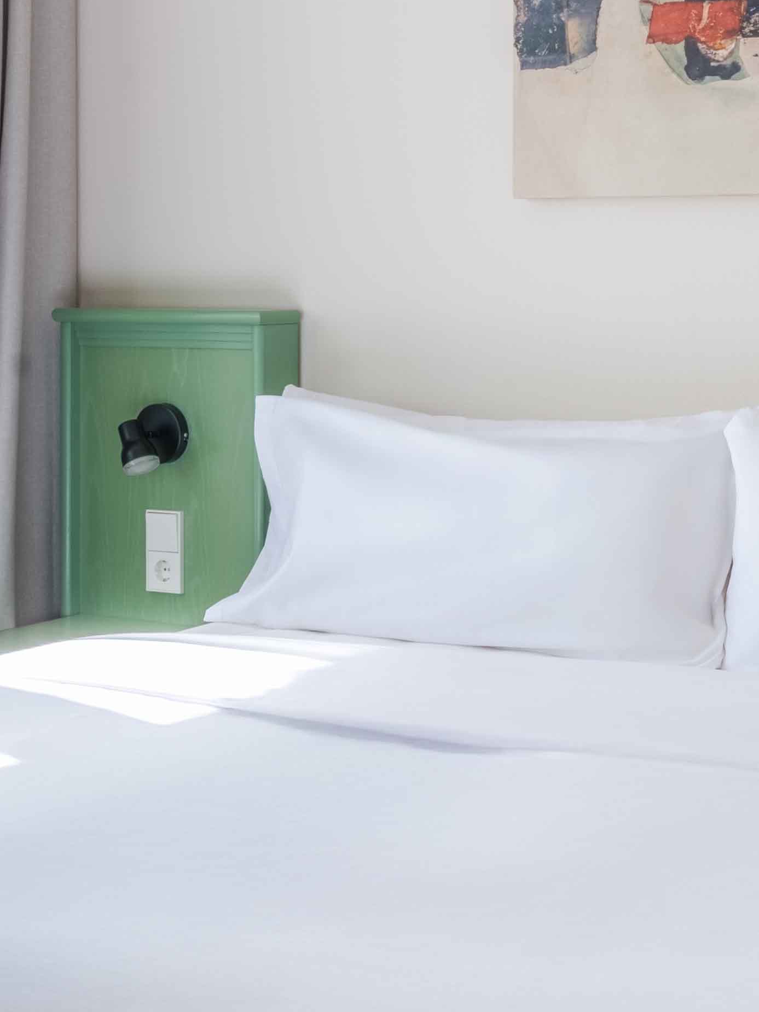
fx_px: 1988
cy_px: 351
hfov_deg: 21.6
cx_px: 477
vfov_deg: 28.4
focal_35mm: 68
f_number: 16
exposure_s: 1/160
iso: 64
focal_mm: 16
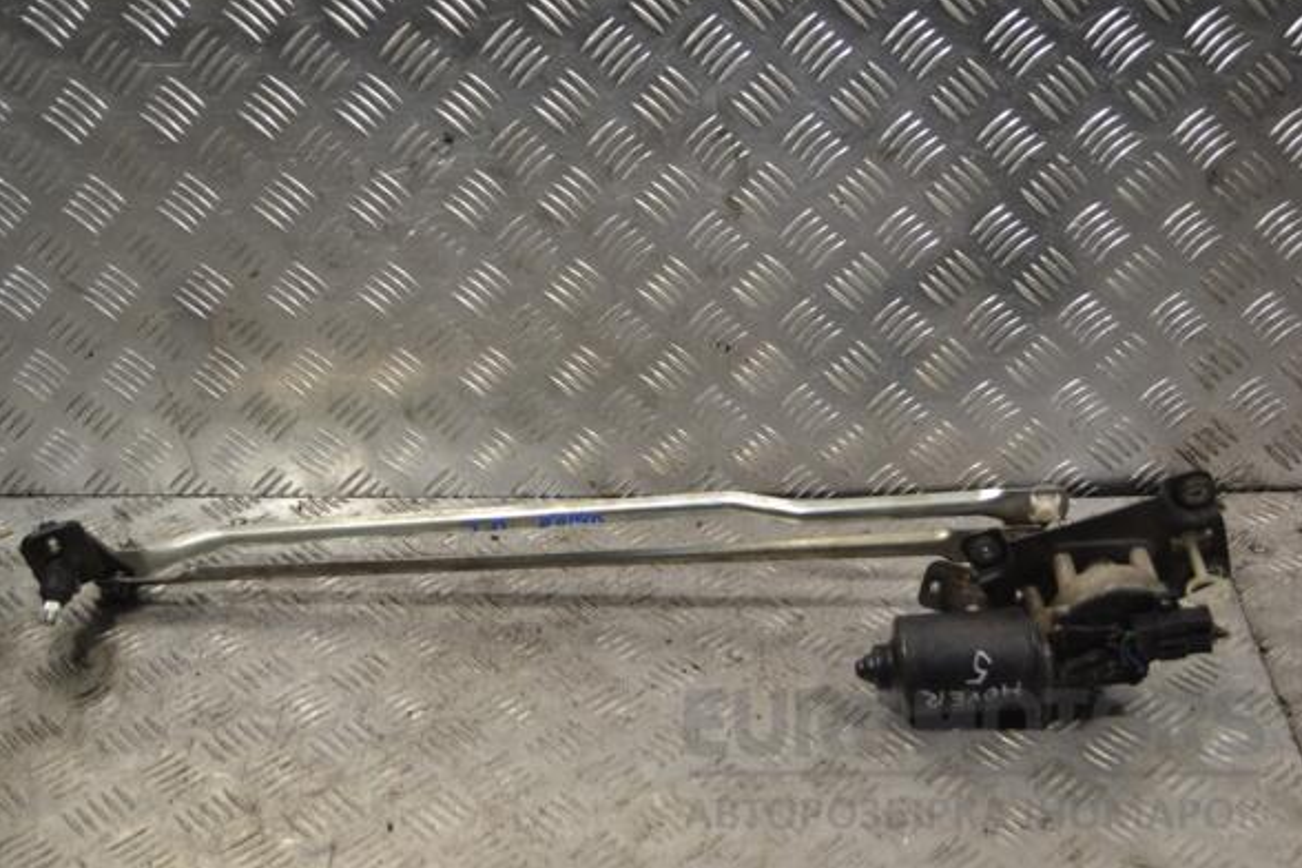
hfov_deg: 40.3
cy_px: 427
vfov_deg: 27.5
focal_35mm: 49
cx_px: 642
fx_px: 1772
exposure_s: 1/125
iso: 400
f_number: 5.6
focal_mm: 32
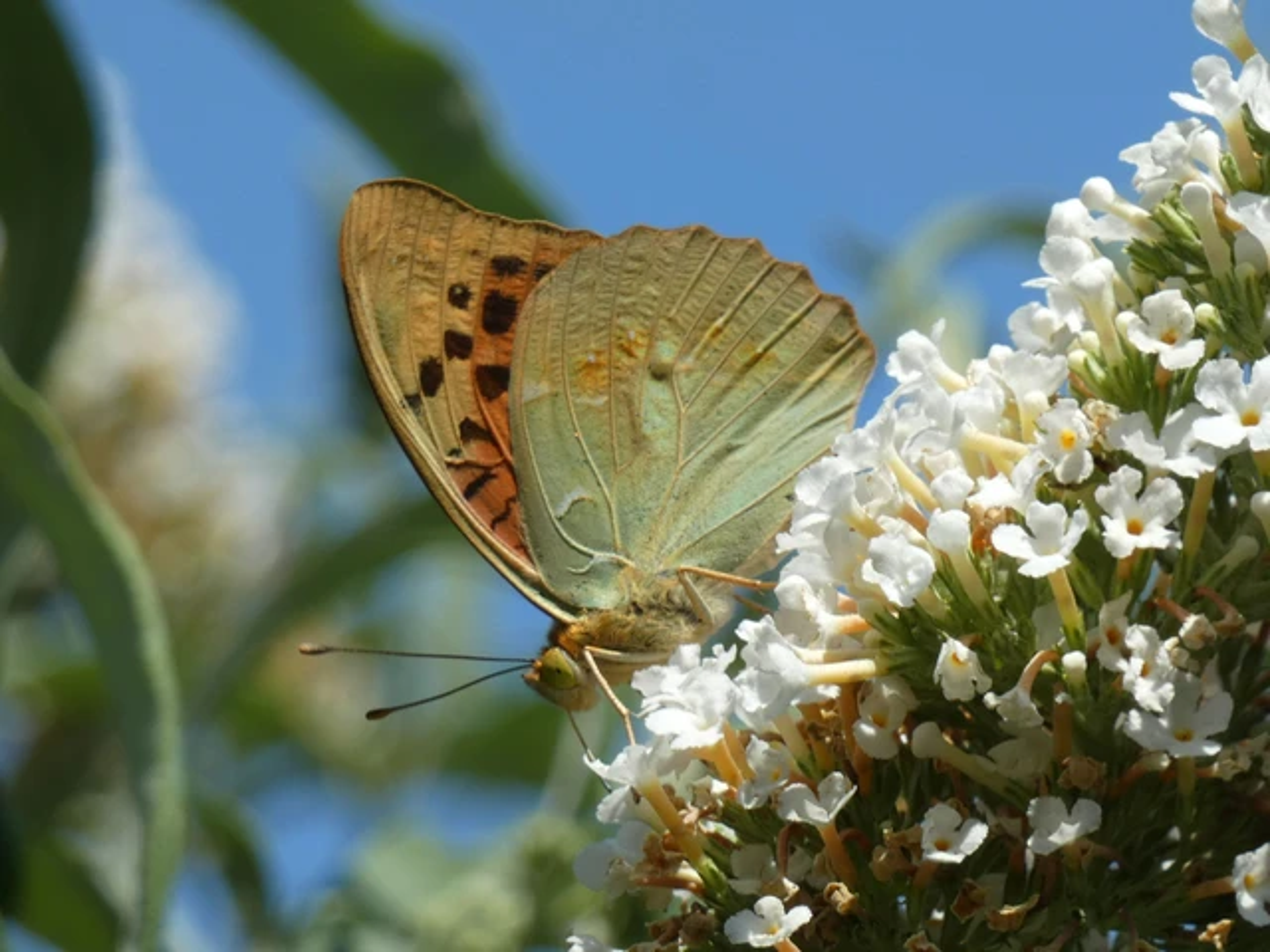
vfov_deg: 3.9
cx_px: 635
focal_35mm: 384
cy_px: 476
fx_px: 14088
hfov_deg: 5.2
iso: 80
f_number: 5.6
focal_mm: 68.8
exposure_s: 1/160
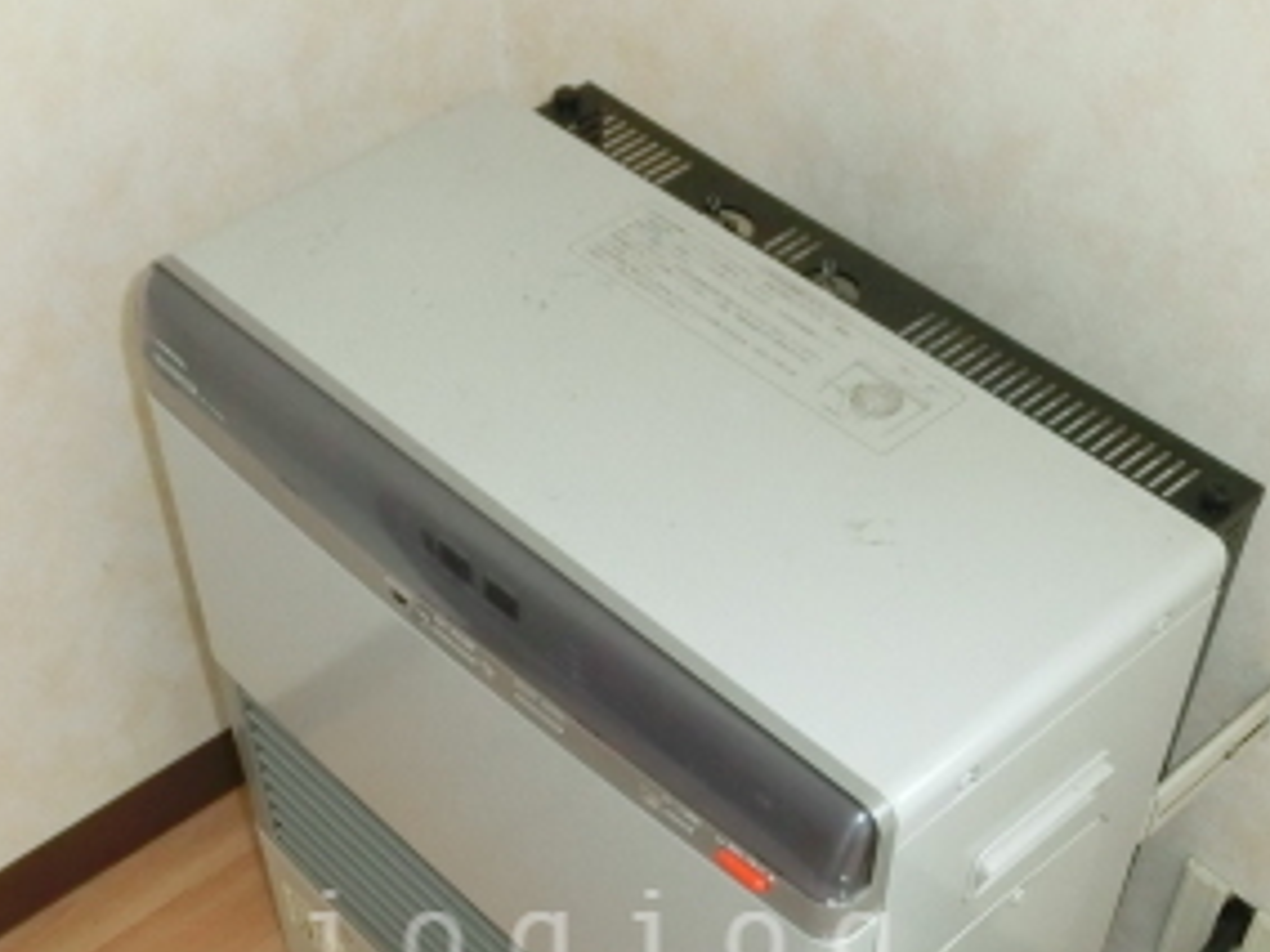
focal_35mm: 54
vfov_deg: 25.7
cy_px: 943
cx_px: 608
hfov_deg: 35.5
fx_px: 1981
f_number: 3
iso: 400
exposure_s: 1/60
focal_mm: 4.24
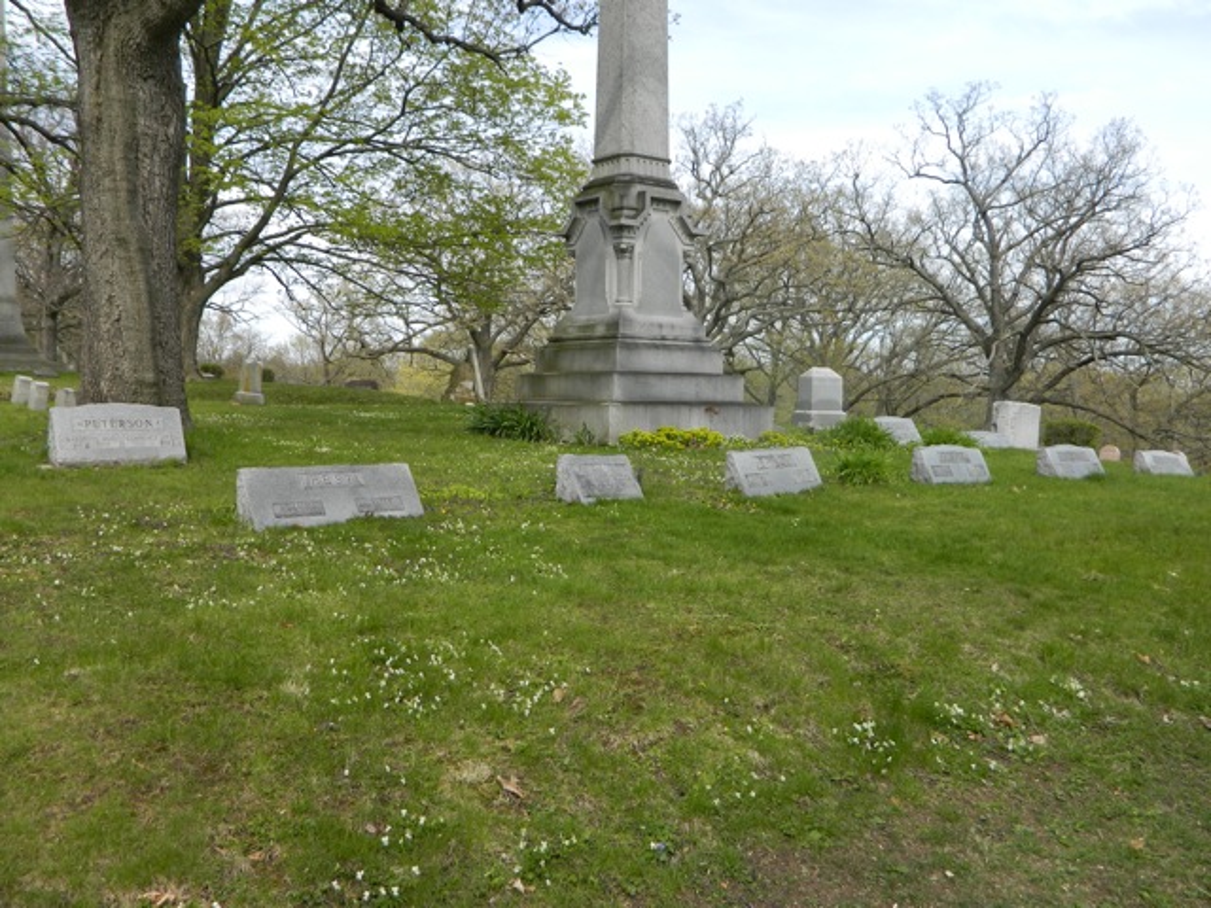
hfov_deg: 58.4
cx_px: 606
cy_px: 454
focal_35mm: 31
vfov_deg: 45.4
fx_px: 1084
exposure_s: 1/400
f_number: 3.2
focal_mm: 5.6
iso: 80
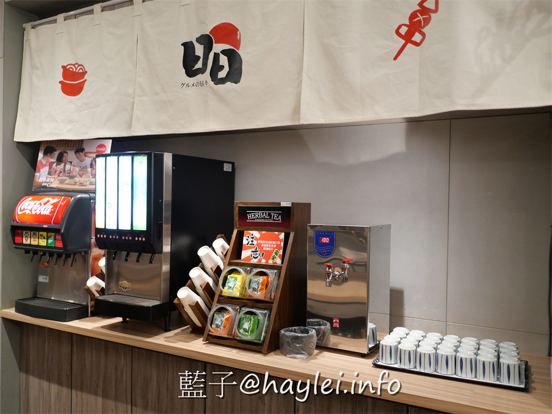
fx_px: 478
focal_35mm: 30
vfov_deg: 46.8
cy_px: 207
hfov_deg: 60.0
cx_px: 276
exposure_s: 1/60
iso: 800
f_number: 1.7
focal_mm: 15
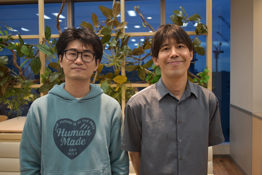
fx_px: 284
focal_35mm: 39
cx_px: 131
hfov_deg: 49.6
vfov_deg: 34.2
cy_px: 88
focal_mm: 26
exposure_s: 1/60
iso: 400
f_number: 4
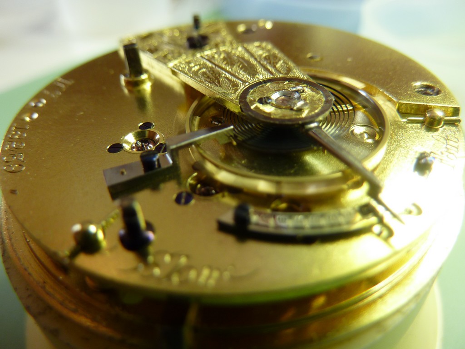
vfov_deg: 54.9
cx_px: 232
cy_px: 174
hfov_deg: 69.4
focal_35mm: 25
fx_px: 336
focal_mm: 4.1
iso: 125
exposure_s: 1/30
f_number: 3.3
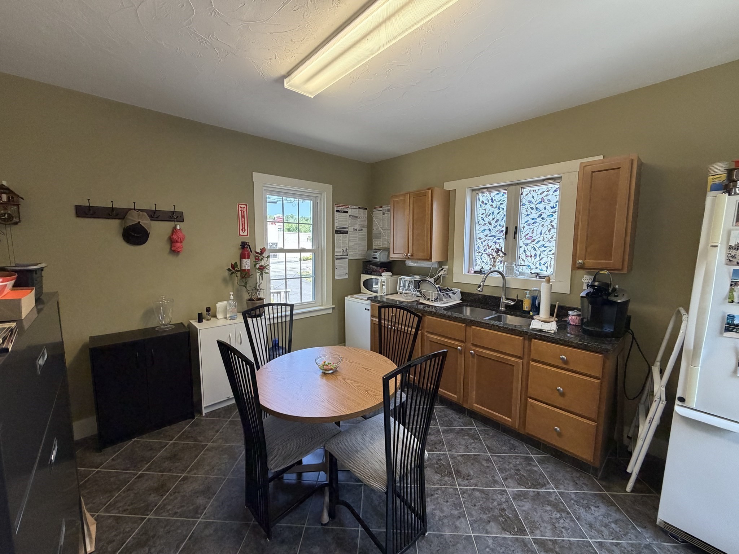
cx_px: 370
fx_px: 299
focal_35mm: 14
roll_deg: +0.1
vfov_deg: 85.7
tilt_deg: -6.4
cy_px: 277
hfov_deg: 102.1
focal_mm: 2.22
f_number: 2.2
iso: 320
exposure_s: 1/121
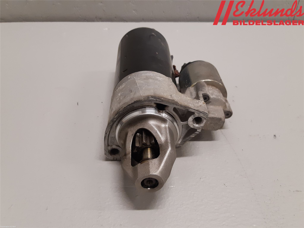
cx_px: 152
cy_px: 114
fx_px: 228
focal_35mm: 26
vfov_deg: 53.1
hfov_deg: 67.3
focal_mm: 3.93
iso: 160
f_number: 1.7
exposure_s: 1/50
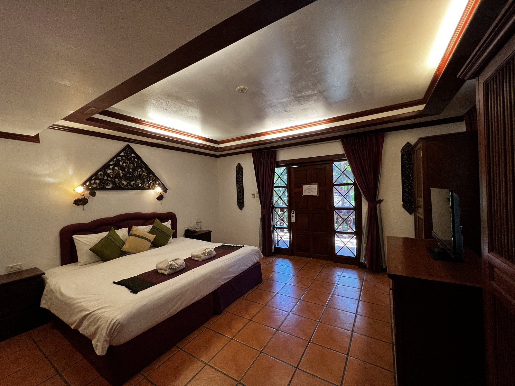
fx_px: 193
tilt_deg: -0.7
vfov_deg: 89.9
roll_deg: +2.0
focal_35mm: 13
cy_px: 193
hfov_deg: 106.2
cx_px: 258
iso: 320
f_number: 1.8
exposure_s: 1/50
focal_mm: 1.57
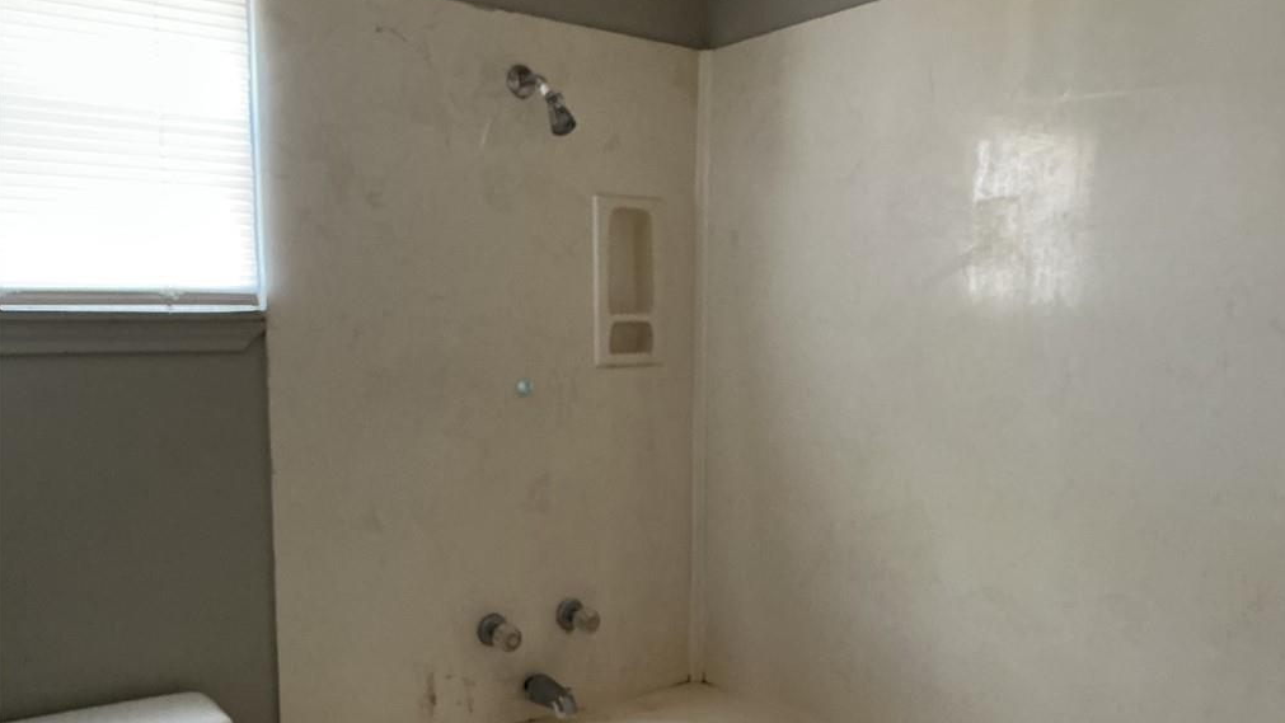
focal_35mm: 32
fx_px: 1090
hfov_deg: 61.0
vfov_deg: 36.4
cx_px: 647
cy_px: 459
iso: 250
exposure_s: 1/40
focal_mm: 3
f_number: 1.8
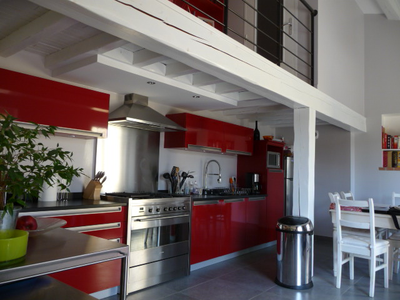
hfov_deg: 63.4
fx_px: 324
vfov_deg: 49.7
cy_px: 150
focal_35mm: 28
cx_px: 200
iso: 100
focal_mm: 4.7
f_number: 3.3
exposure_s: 1/50
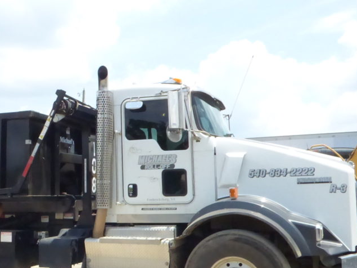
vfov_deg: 29.1
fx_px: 516
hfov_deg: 37.2
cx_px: 86
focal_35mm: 50
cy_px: 144
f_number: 8
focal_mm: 5.53
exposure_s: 1/2000
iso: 1600
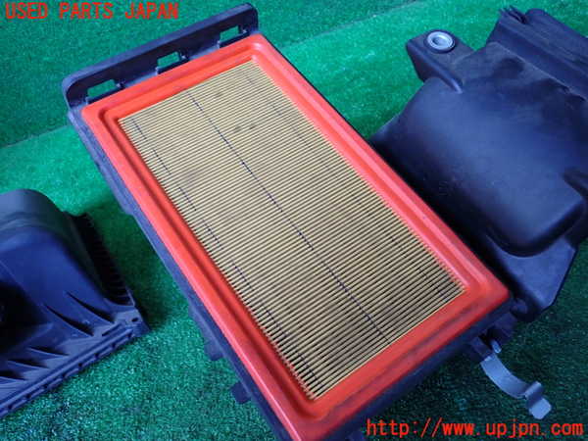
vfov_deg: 46.8
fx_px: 510
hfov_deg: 60.0
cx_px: 294
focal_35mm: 30
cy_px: 220
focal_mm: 5.4
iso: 200
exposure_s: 1/100
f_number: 2.3
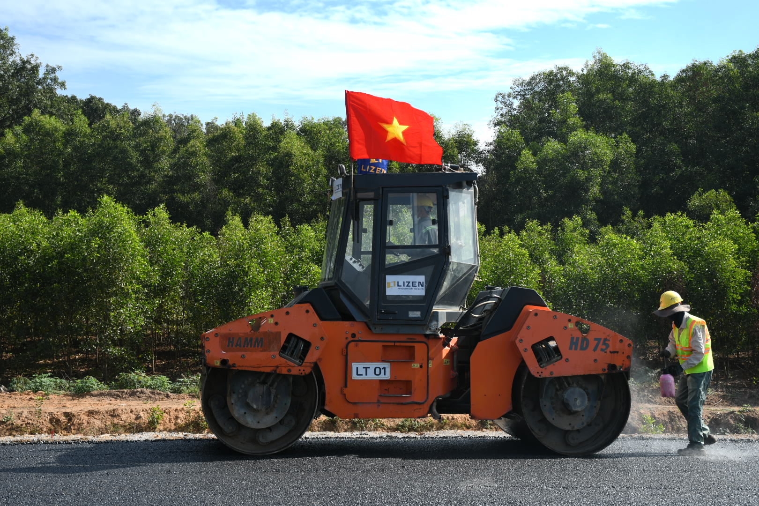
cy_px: 253
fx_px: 1202
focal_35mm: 57
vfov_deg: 23.8
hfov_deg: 35.1
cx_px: 380
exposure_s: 1/200
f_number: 5.6
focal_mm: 38
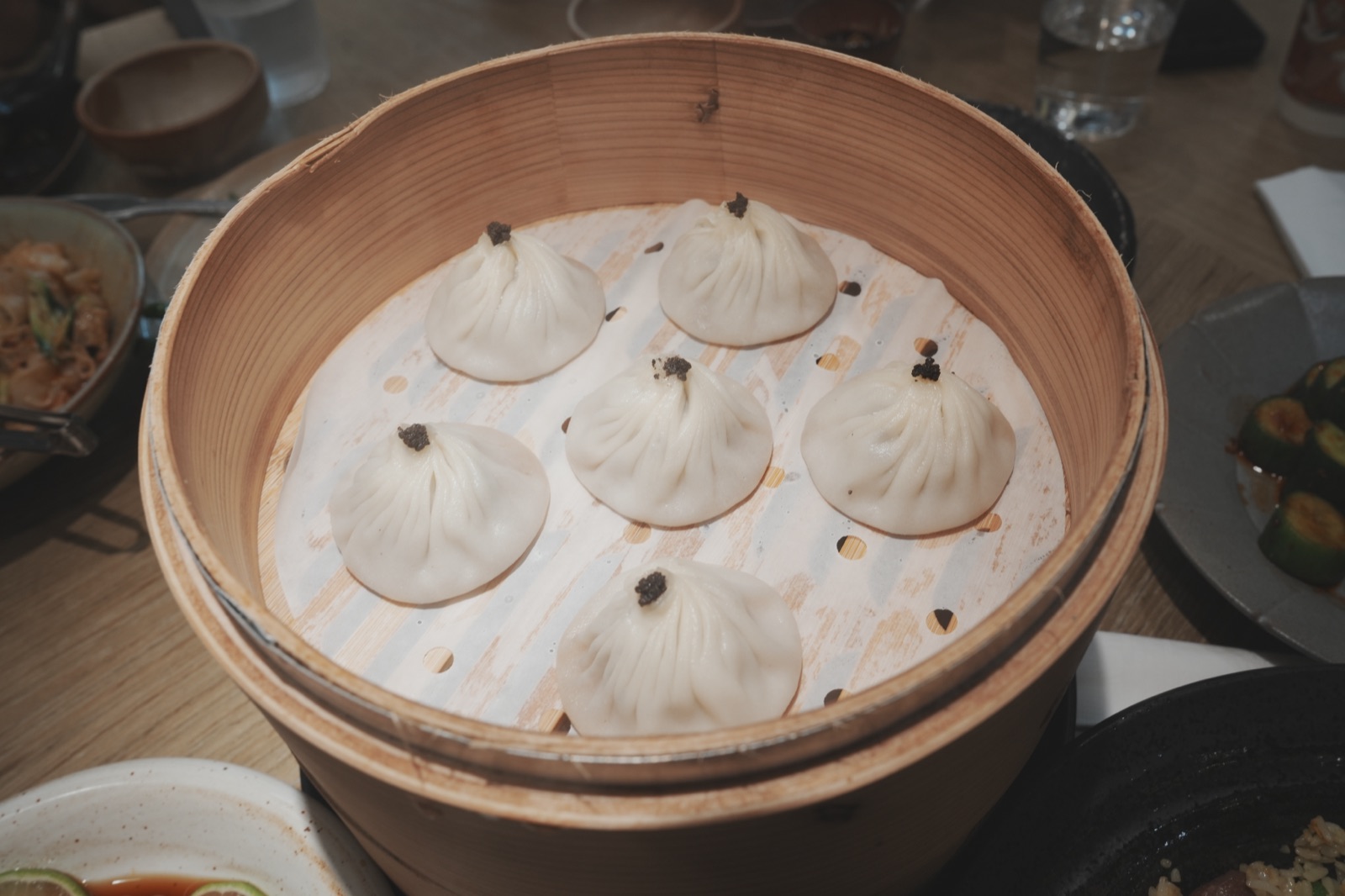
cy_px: 448
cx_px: 672
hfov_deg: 65.5
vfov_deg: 46.4
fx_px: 1046
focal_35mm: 28
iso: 200
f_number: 9
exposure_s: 1/30
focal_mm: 28
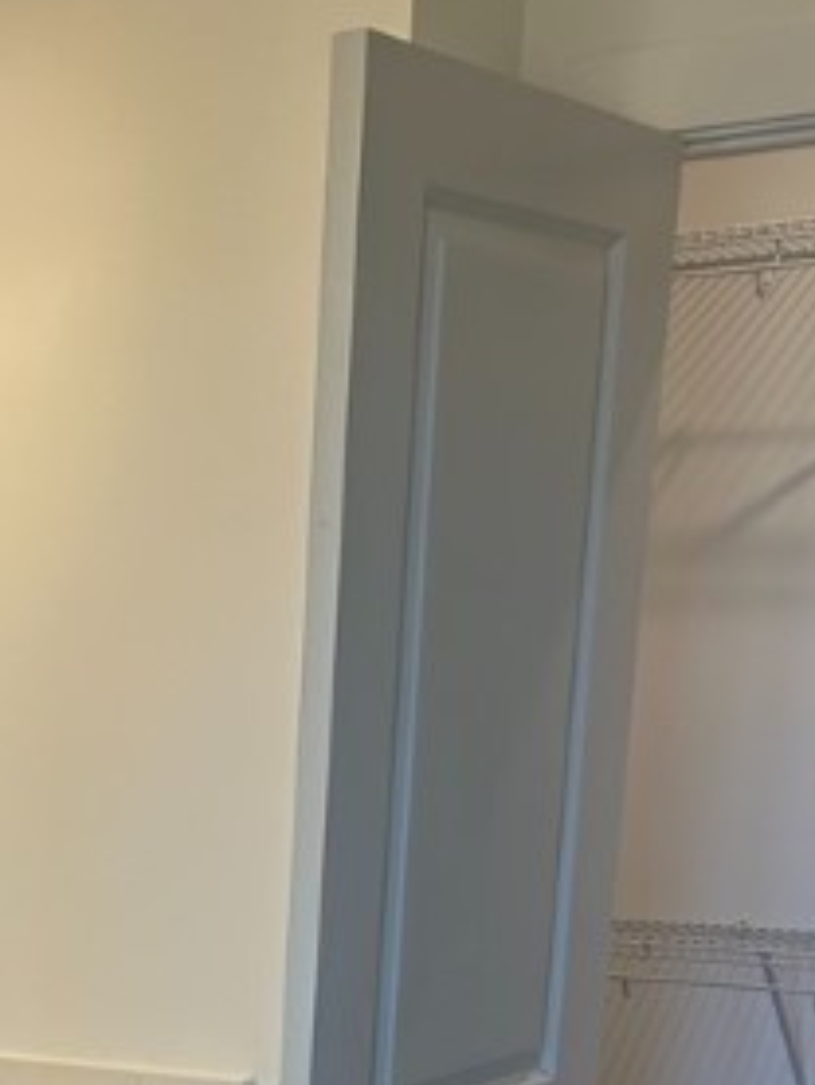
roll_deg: +1.3
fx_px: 2258
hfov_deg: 19.3
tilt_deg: -17.4
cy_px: 1351
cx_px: -157
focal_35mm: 72
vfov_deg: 24.2
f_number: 1.5
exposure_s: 1/120
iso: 50
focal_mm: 5.7
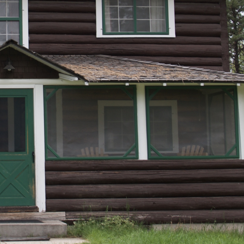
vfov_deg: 16.7
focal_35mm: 103
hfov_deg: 16.5
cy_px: 38
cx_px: -3
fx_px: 821
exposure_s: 1/100
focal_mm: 20
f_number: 3.5
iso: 100
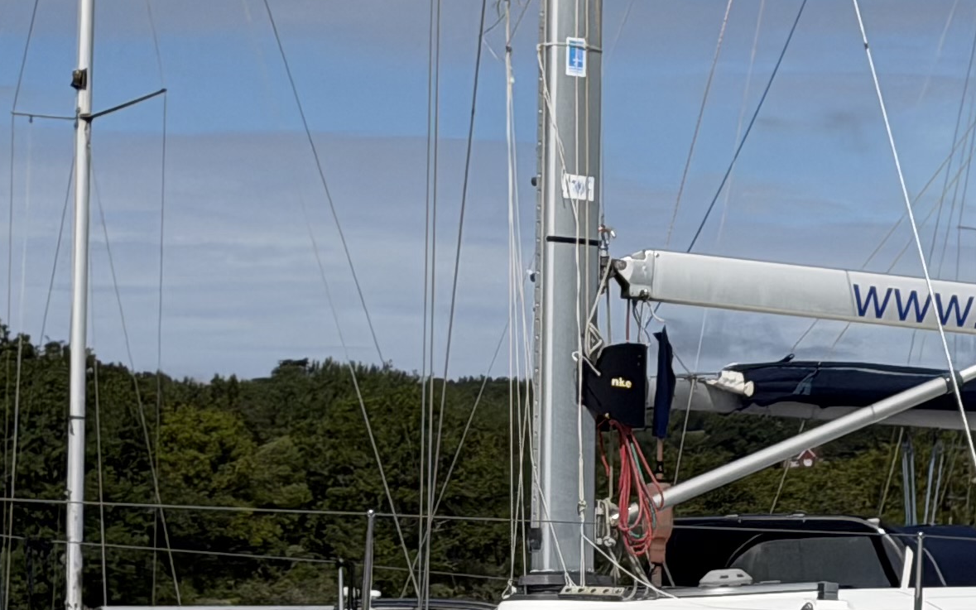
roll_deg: +0.8
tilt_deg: +2.8
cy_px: 521
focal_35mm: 174
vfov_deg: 7.5
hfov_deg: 12.0
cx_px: 677
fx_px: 4628
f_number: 1.78
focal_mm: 6.76
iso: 80
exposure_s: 1/20408
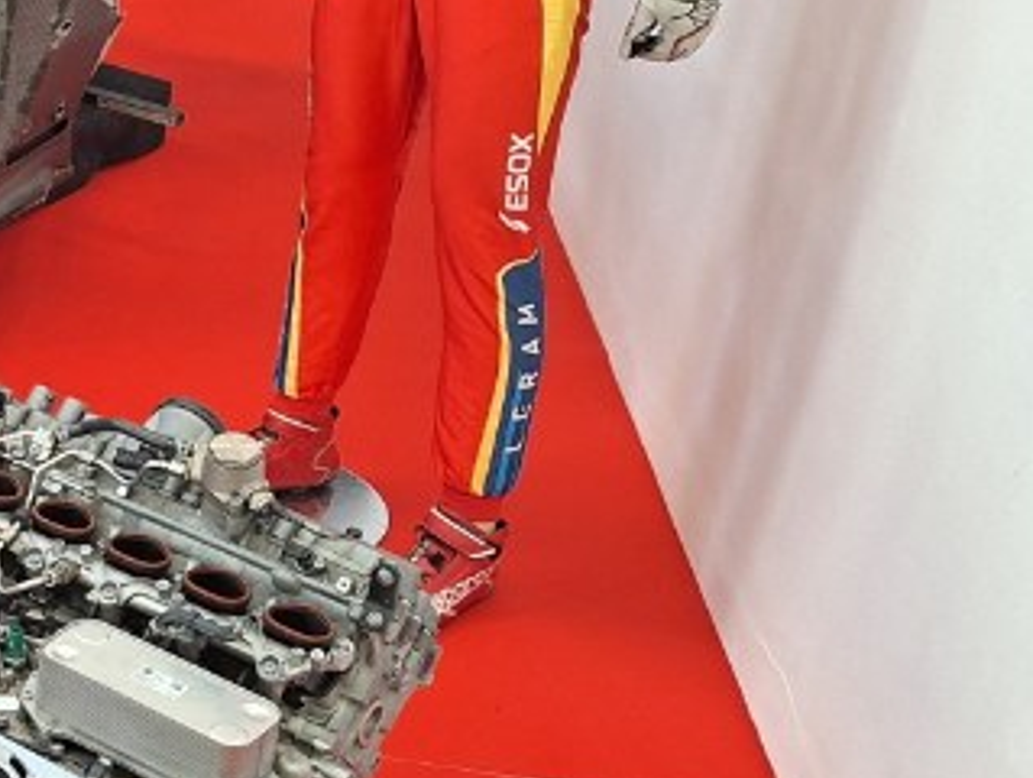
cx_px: -528
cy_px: 305
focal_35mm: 72
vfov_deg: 20.5
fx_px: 2151
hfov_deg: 22.2
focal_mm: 5.54
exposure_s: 1/50
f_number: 1.8
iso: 50
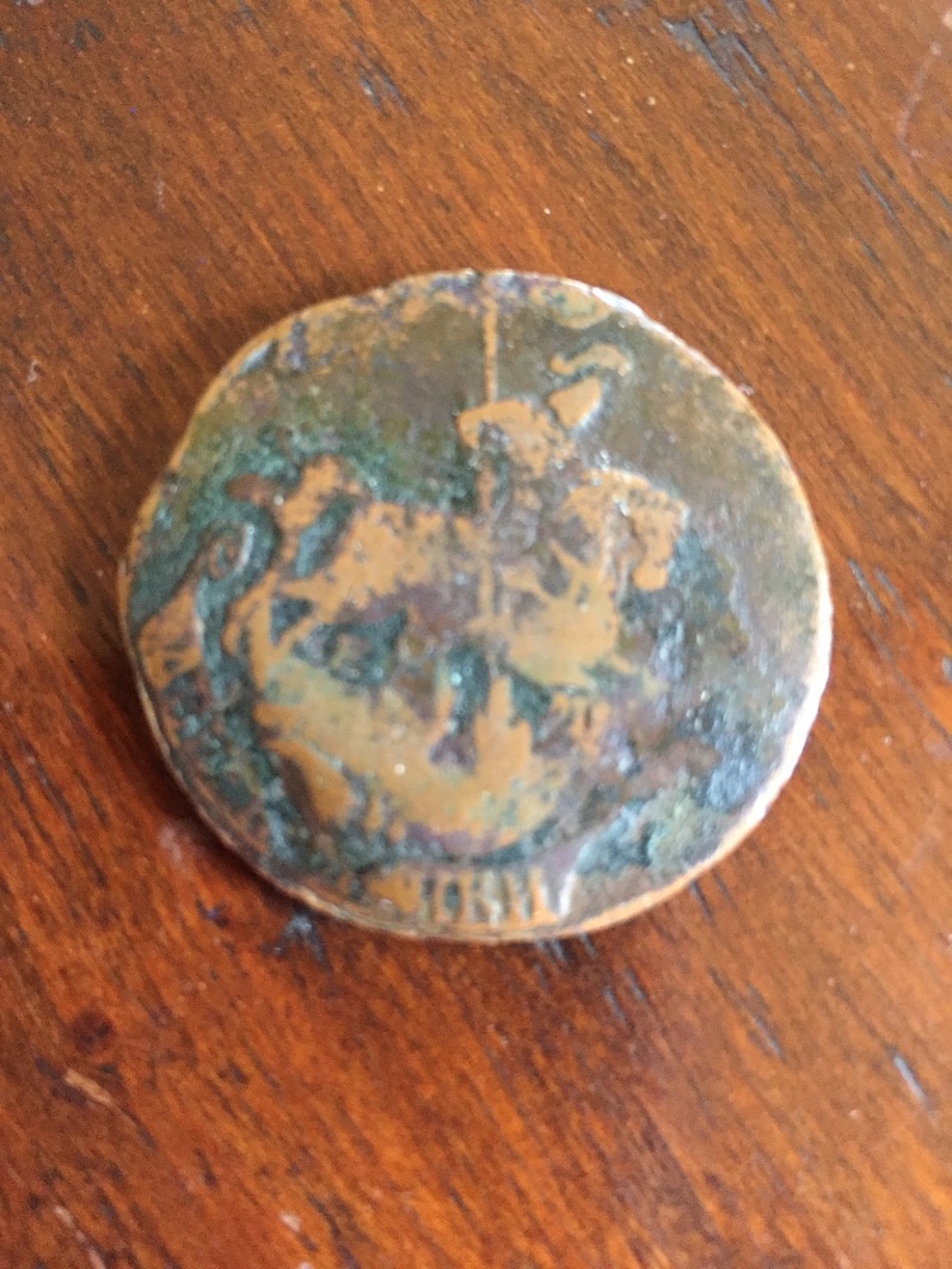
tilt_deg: -85.2
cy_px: 634
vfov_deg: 61.7
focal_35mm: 29
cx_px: 476
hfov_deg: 48.2
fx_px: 1063
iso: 250
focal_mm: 4.15
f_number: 2.2
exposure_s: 1/30
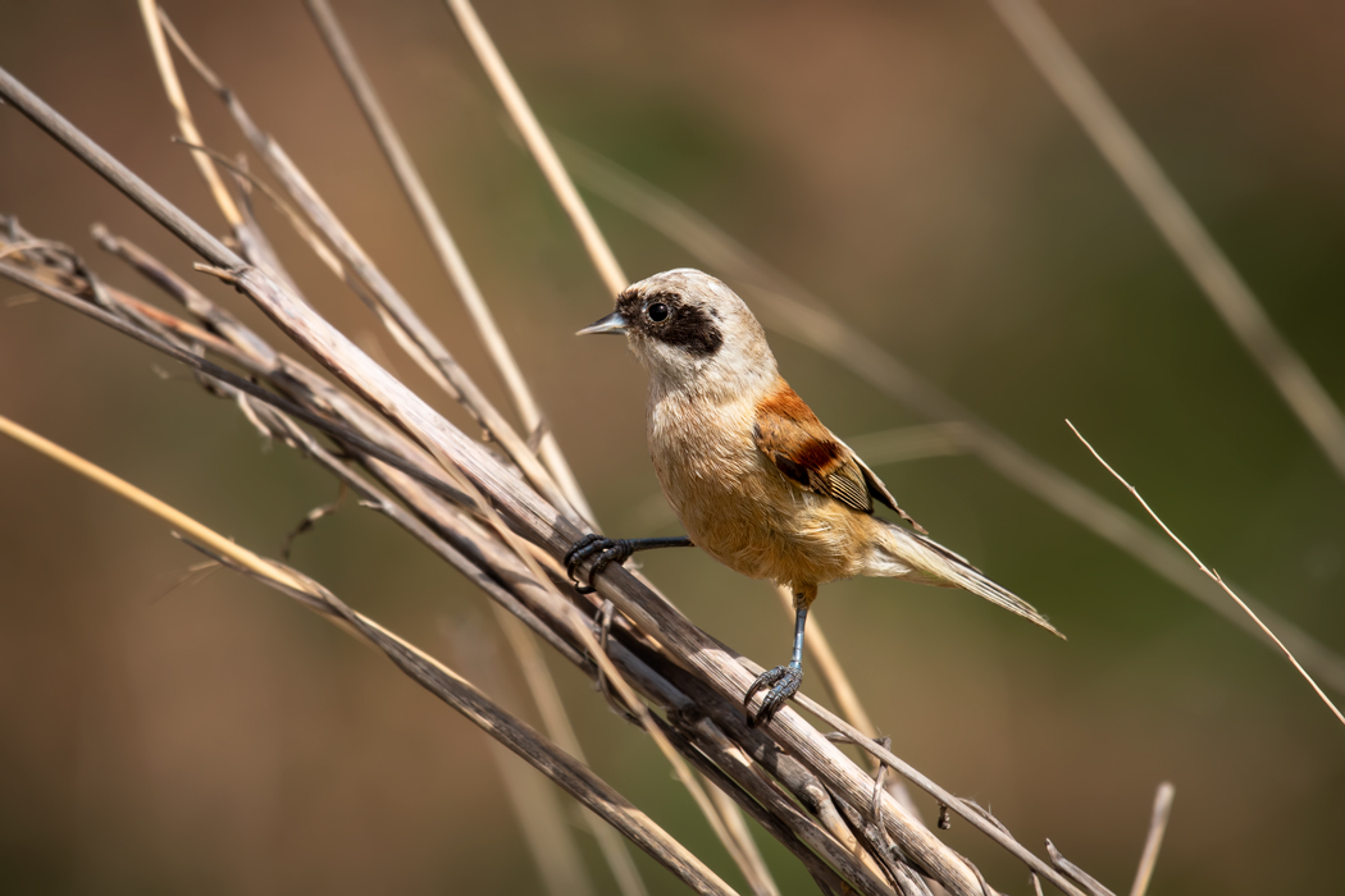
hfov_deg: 2.7
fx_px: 28019
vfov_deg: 1.8
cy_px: 448
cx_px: 672
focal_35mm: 750
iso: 200
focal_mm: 500
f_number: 7.1
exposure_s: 1/640
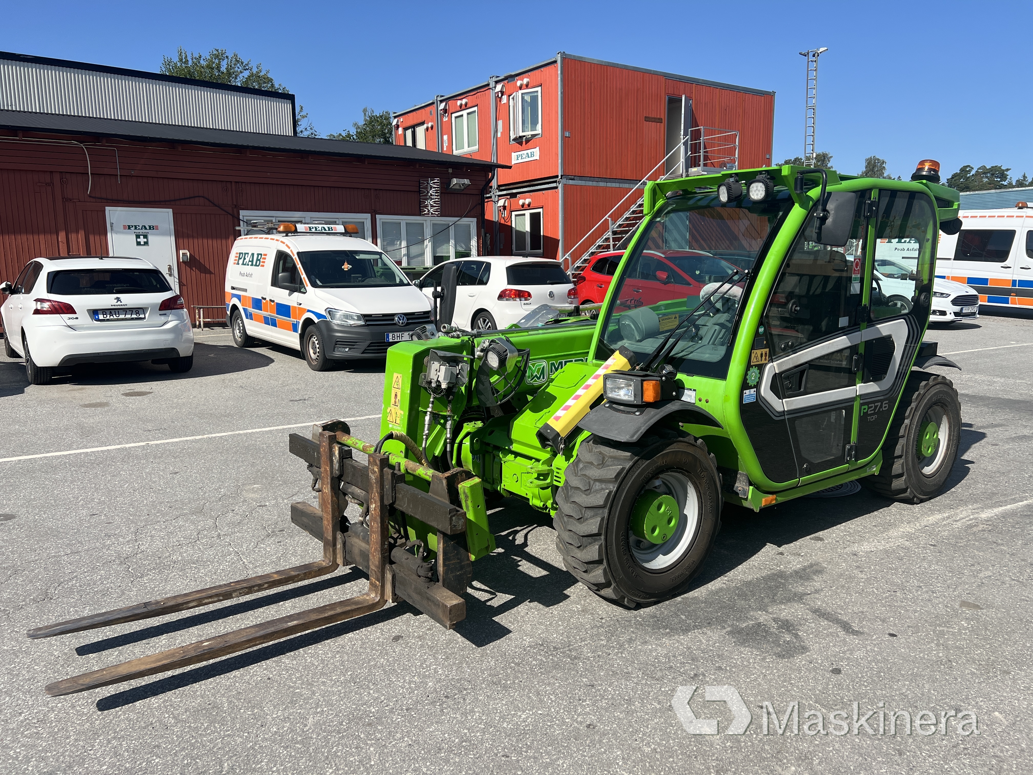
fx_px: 776
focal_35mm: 26
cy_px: 388
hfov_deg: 67.3
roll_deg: +1.0
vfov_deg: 53.1
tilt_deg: -9.1
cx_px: 516
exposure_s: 1/3968
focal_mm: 5.7
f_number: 1.5
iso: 50
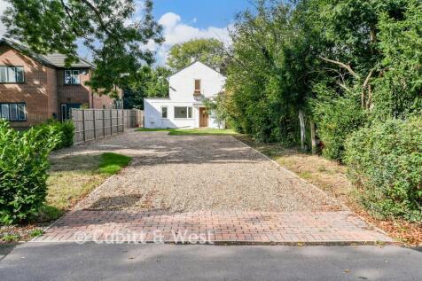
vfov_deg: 43.6
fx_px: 352
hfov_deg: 61.9
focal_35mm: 30
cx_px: 211
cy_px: 140
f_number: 8
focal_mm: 20
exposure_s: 1/250
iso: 250
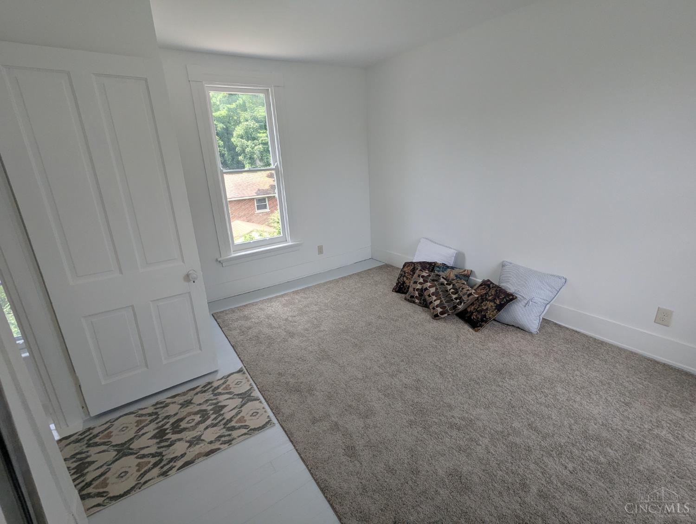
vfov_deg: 78.2
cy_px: 262
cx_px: 348
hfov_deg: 94.4
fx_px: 322
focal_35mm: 16
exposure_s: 1/224
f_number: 2.2
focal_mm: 2.35
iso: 53
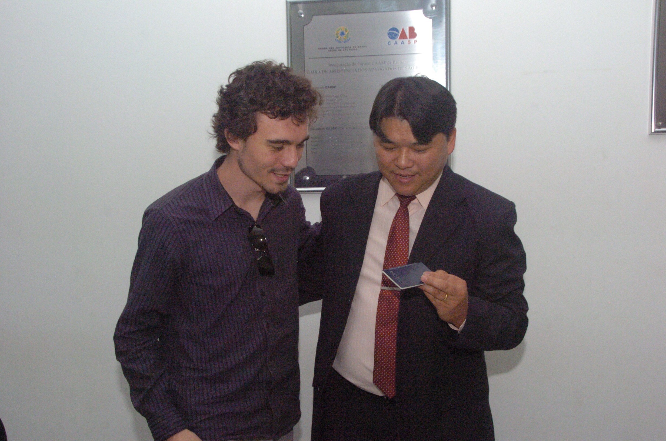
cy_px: 220
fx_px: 748
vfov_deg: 32.9
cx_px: 333
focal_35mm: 40
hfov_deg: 48.0
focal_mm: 27
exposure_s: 1/250
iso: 1600
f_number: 8
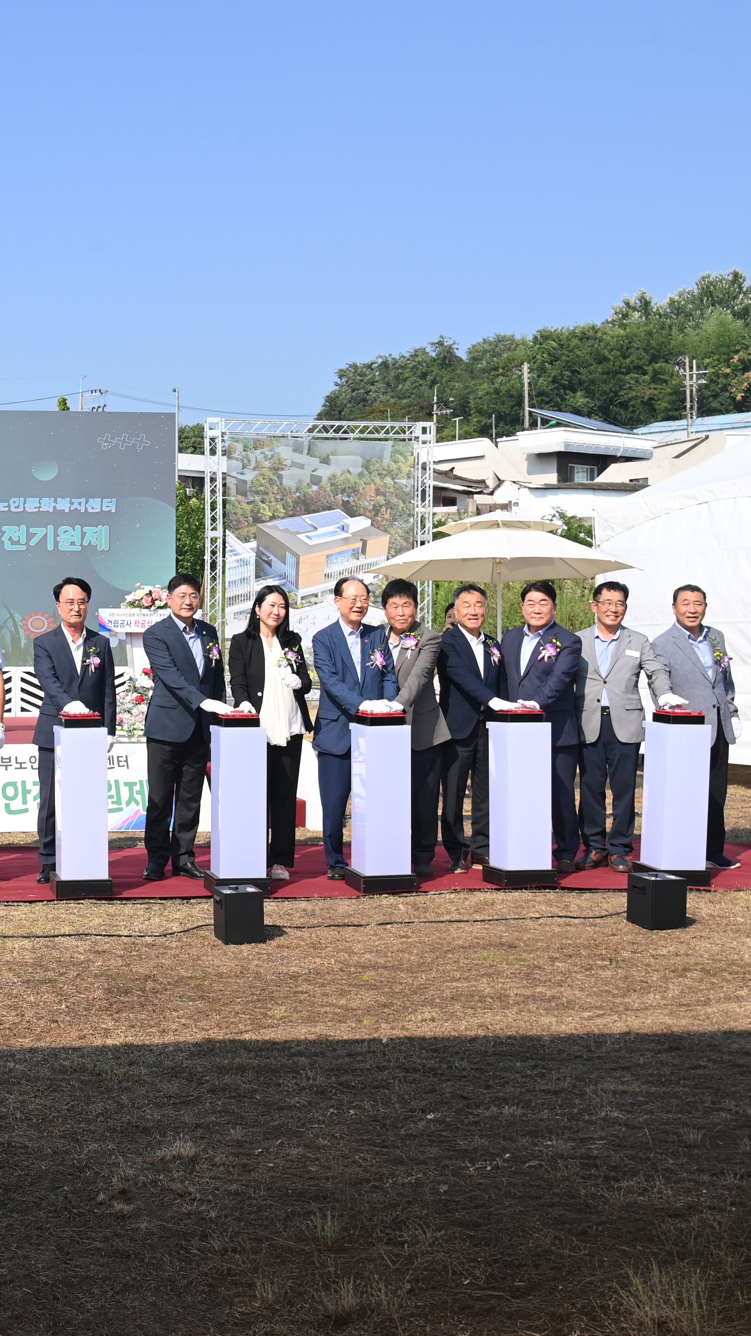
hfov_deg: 26.1
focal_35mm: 43
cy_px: 664
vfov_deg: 47.4
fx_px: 1522
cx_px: -26
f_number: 7.1
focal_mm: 27
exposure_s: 1/500
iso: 200
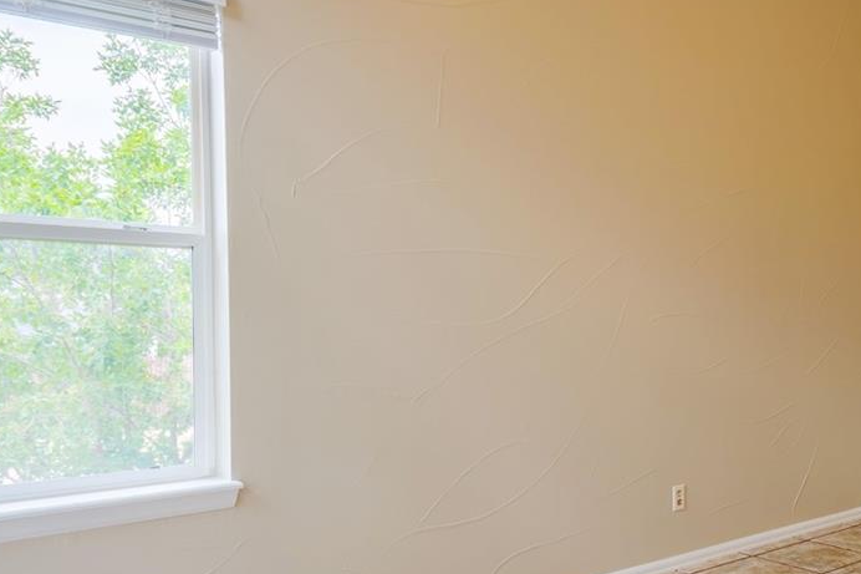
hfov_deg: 47.7
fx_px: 885
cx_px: 739
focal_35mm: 37
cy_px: 334
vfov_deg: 35.8
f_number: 6.3
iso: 80
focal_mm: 16
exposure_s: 1/250
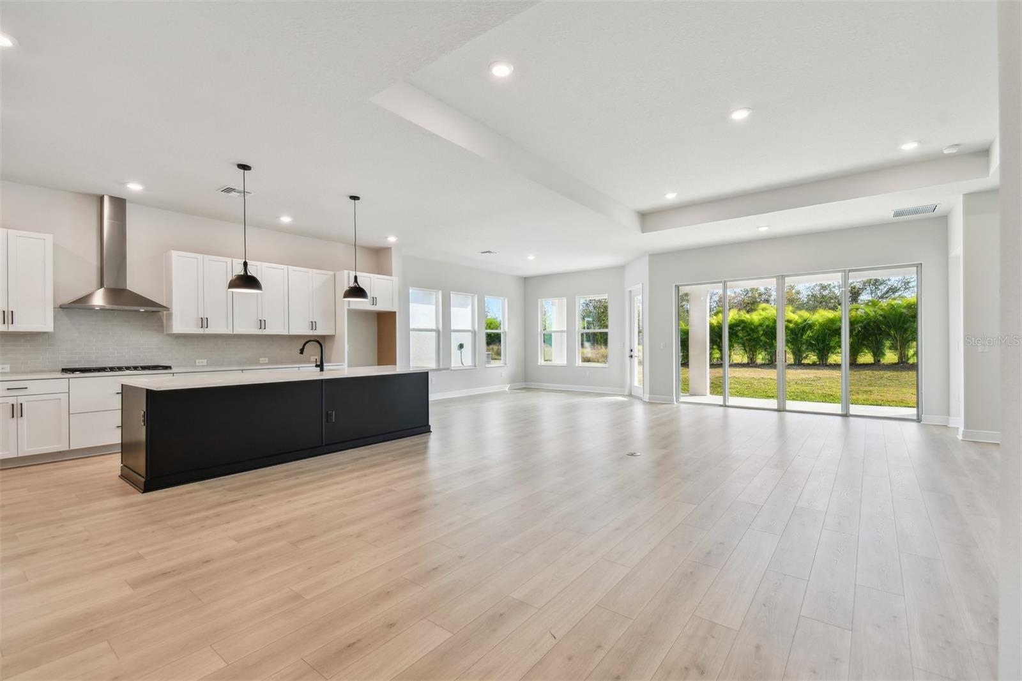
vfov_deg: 77.3
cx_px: 511
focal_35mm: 15
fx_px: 426
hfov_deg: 100.4
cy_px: 340
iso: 100
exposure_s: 1/13
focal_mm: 10
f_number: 7.1
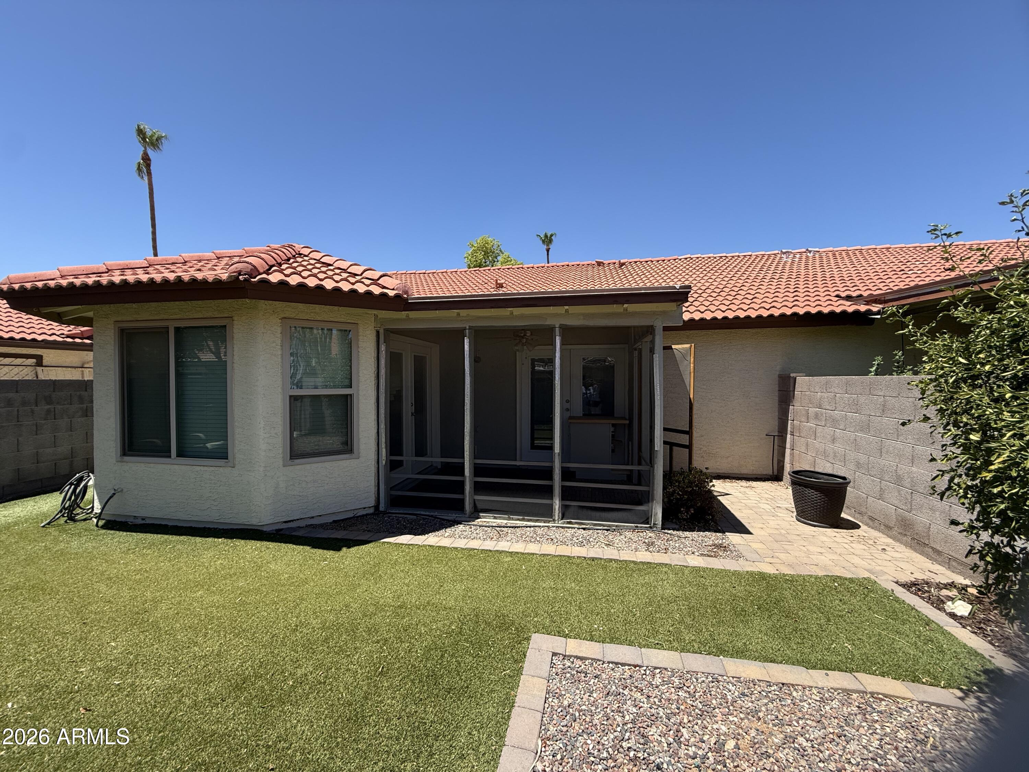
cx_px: 514
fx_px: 416
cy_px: 386
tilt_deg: +0.7
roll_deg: -0.1
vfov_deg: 85.7
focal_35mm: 14
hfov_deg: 102.1
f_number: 2.2
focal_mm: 2.22
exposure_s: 1/841
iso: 50
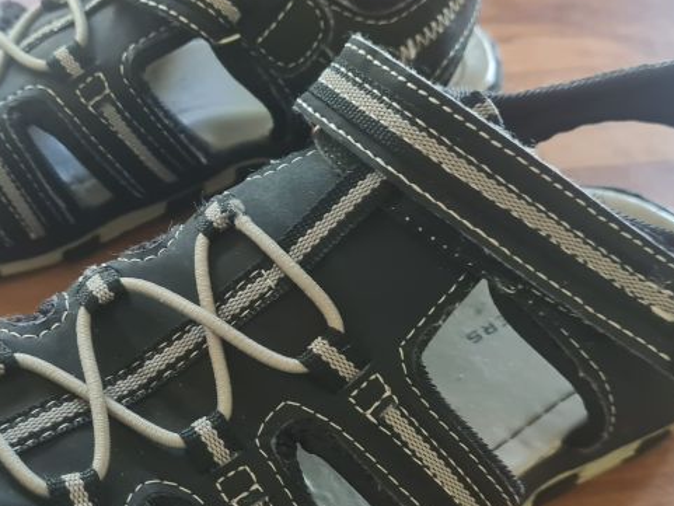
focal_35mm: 54
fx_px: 1052
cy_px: 324
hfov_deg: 35.3
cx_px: 241
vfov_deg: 26.9
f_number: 1.8
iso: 320
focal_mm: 5.4
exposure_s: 1/50
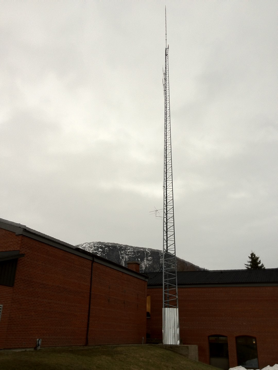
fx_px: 375
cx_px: 139
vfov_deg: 52.6
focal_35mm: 35
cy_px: 185
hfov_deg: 40.7
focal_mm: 4.28
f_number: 2.4
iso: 100
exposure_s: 1/120
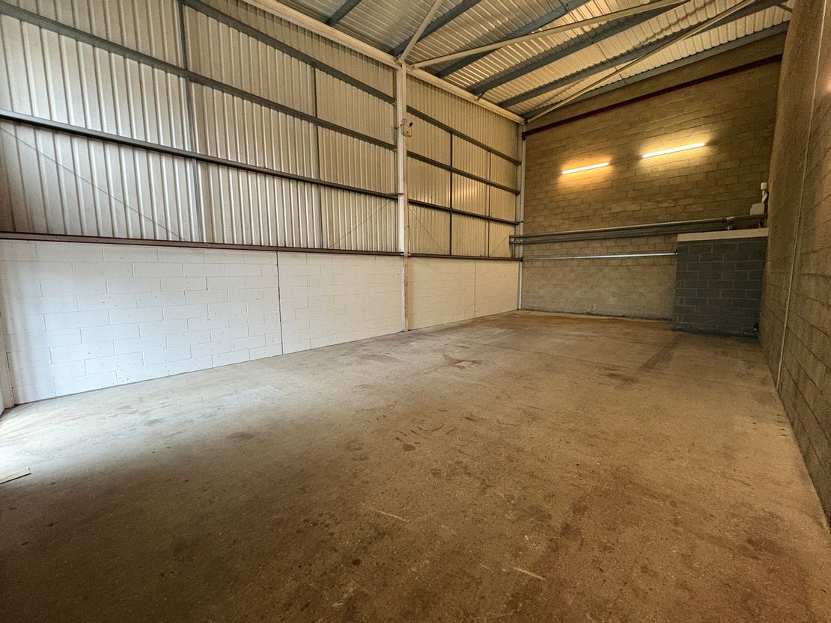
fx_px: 336
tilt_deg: -6.1
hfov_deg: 102.1
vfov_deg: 85.7
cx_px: 416
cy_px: 312
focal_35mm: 14
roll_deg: +1.2
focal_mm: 2.22
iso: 500
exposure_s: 1/50
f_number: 2.2
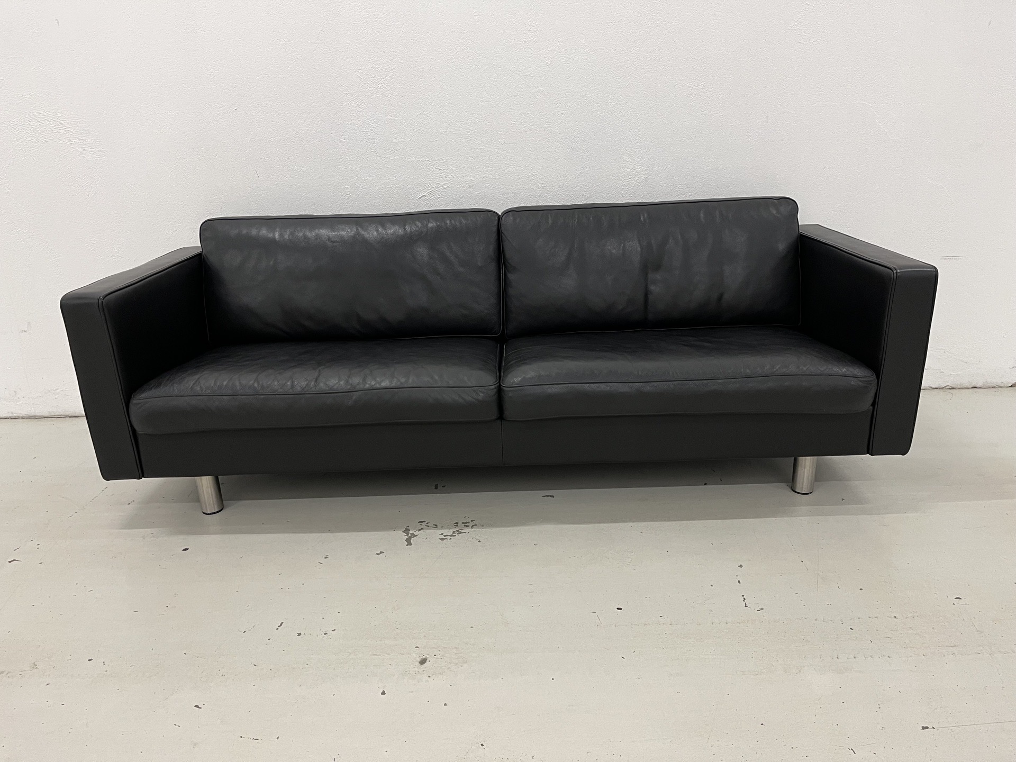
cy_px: 381
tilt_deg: -18.5
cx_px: 508
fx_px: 763
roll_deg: +2.4
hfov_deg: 67.3
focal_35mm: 26
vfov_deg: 53.1
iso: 200
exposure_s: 1/50
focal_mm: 5.1
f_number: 1.6
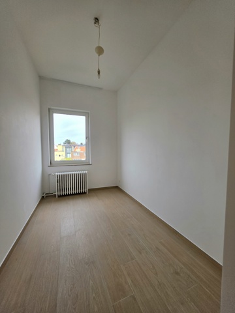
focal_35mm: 13
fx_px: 118
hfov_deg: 89.9
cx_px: 118
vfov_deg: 106.2
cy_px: 156
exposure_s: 1/357
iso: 32
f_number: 1.9
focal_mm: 2.2
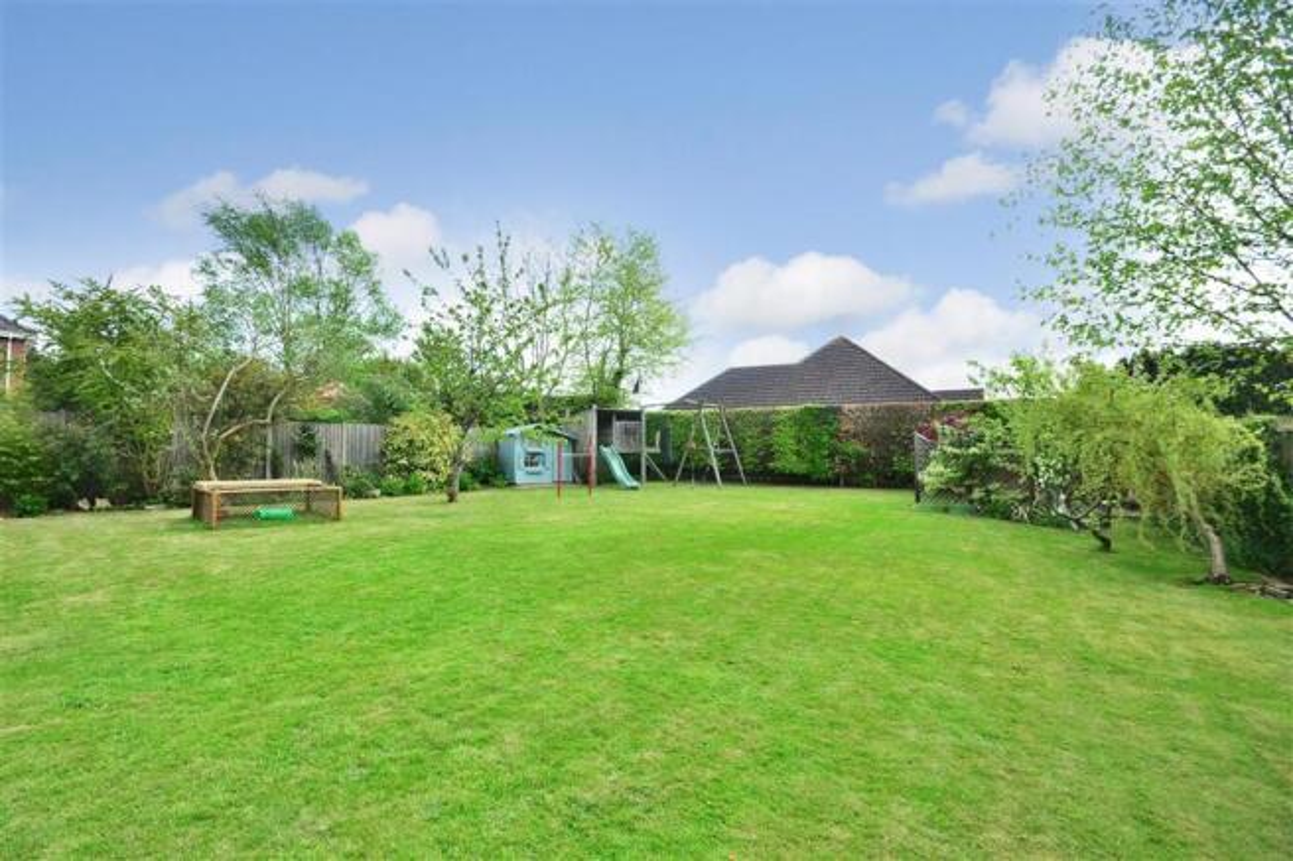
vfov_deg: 77.3
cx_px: 646
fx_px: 539
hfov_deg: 100.4
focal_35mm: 15
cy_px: 430
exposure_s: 1/80
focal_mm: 10
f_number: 10
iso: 200
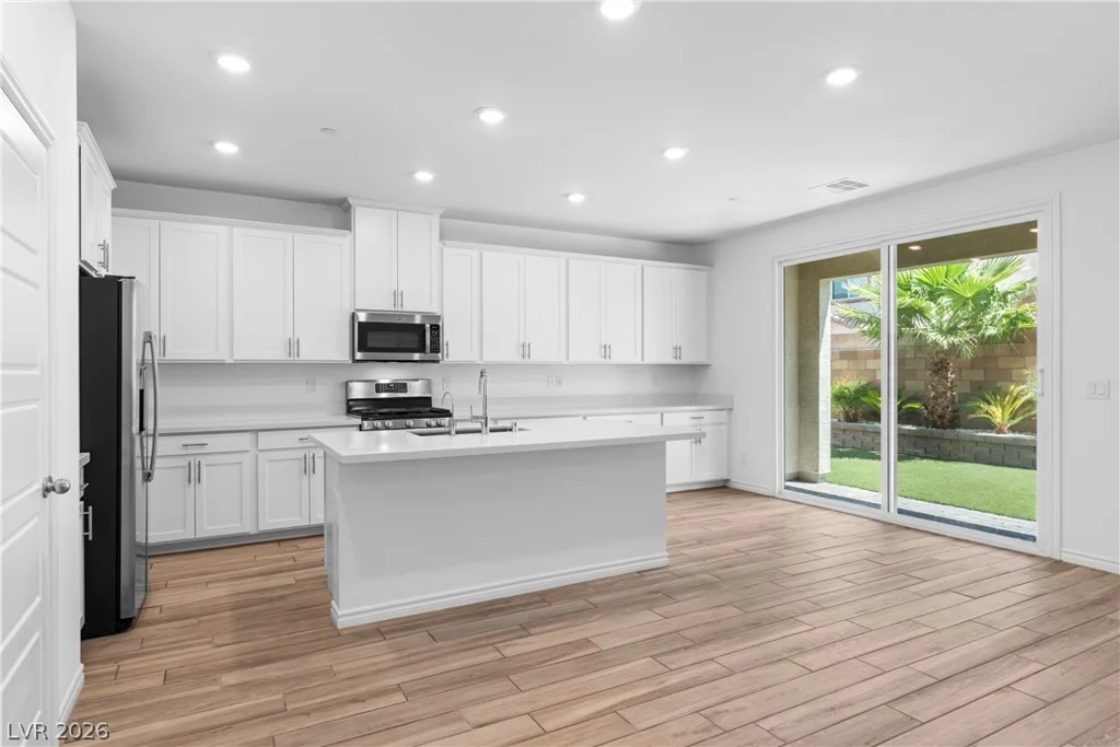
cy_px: 374
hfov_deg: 81.2
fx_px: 653
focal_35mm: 21
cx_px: 560
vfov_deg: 59.5
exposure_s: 1/15
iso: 400
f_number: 8
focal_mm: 21
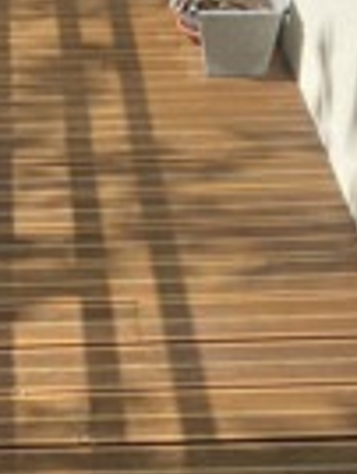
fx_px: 1590
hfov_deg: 12.7
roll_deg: +0.2
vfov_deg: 16.8
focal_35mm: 116
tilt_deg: -31.1
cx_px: 39
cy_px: 375
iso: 32
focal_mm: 4.25
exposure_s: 1/2967
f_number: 1.8
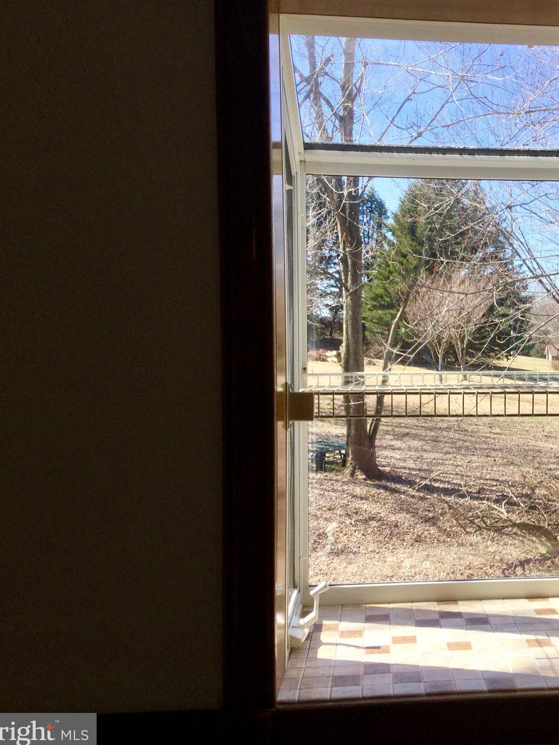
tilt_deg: -4.9
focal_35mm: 42
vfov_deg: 44.8
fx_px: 904
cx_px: 478
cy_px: 375
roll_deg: -0.1
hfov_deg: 33.0
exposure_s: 1/460
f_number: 2.4
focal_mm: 3.3
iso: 25
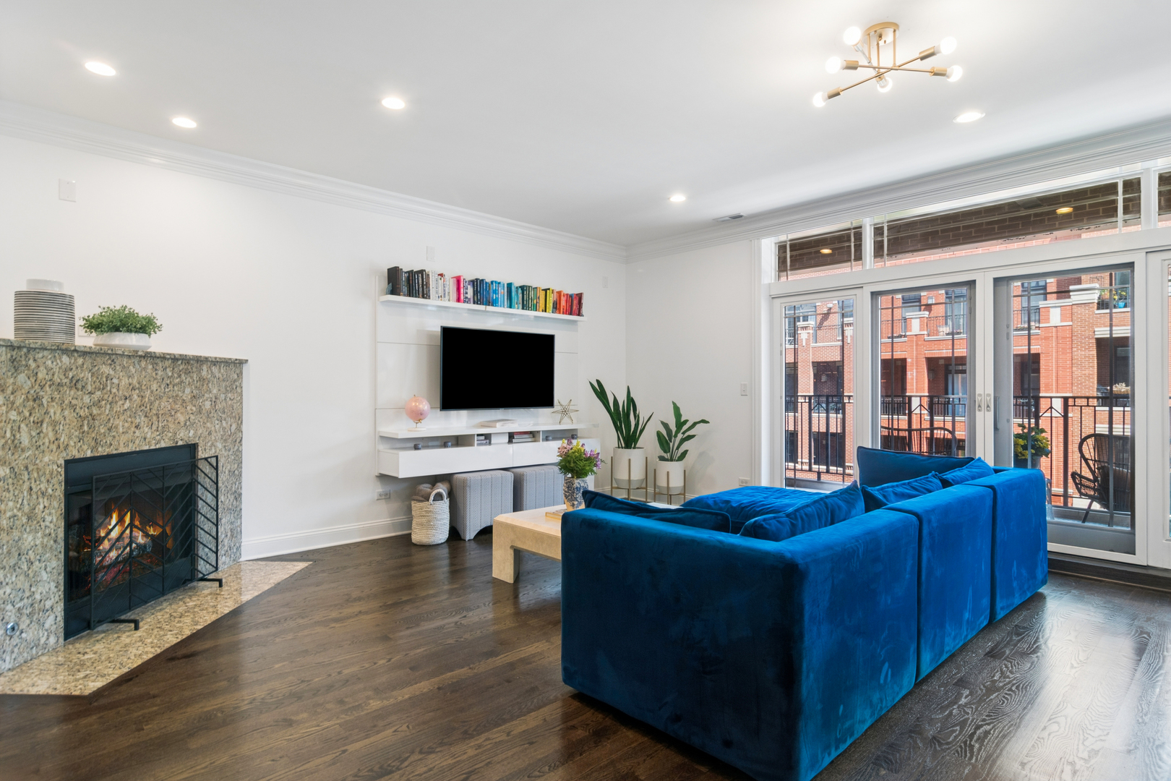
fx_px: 585
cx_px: 586
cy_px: 390
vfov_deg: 67.4
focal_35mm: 18
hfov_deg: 90.0
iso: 200
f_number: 8
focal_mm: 12
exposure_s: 1/13
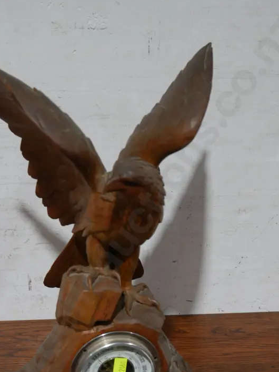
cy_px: 238
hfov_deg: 25.2
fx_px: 623
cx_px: 127
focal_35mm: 58
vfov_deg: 33.0
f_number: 4.4
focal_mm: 20
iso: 400
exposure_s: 1/60
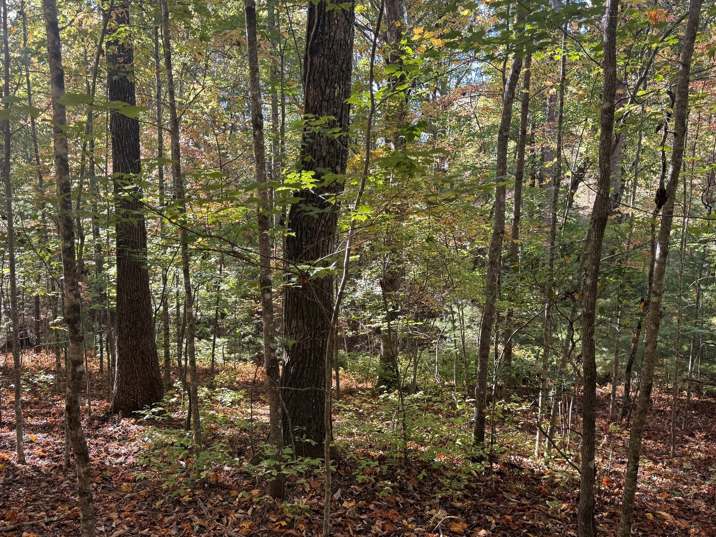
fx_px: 621
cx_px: 356
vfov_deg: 46.8
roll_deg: -0.1
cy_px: 288
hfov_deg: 60.0
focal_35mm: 30
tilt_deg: -8.4
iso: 80
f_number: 1.78
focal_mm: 6.76
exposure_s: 1/121
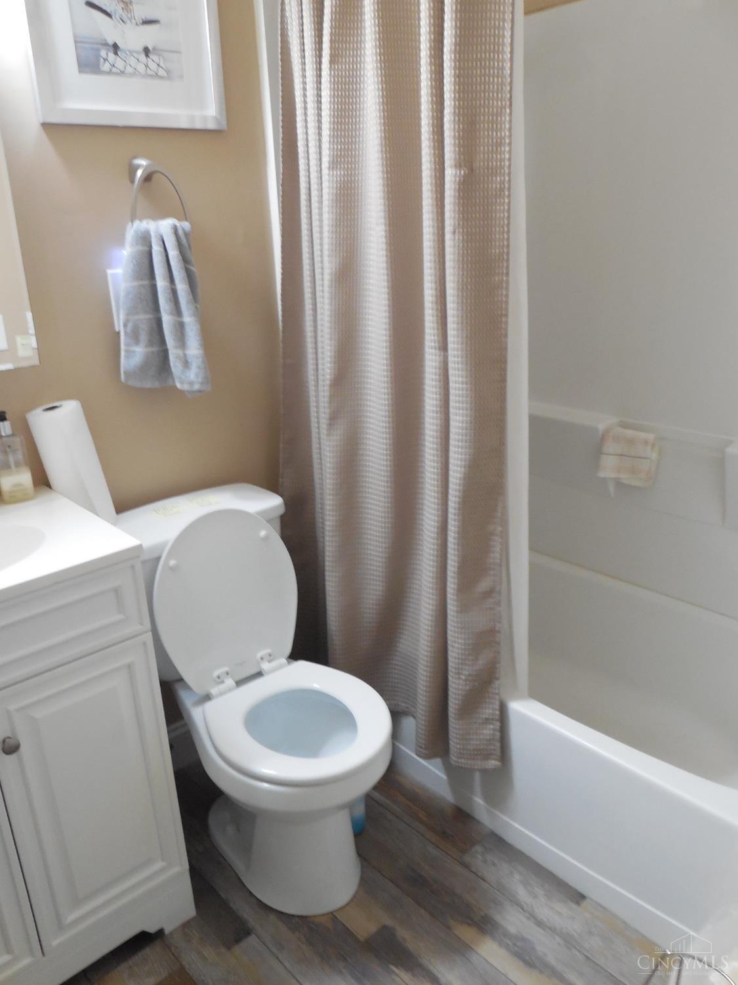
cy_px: 492
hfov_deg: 53.1
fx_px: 739
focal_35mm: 26
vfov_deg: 67.3
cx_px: 369
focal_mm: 4.6
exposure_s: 1/13
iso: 400
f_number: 3.5
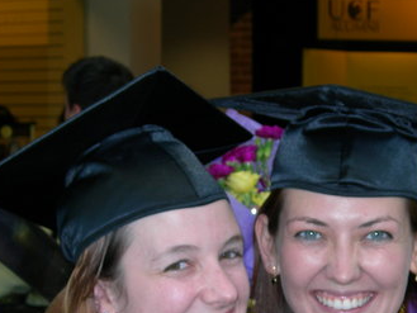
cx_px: 264
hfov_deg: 17.5
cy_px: 279
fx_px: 1350
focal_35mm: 112
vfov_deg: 13.1
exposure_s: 1/60.1
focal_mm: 12.7
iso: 50
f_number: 3.5
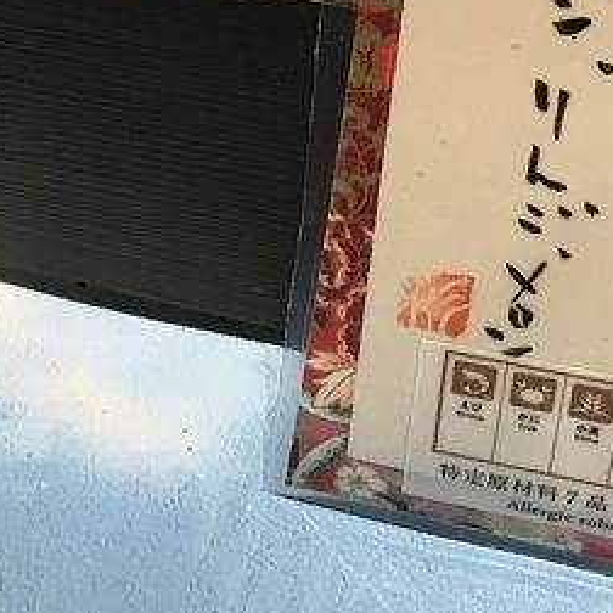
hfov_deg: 21.4
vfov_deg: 20.8
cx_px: 120
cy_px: -28
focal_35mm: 80
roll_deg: +1.0
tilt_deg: -39.5
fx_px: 1603
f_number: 1.8
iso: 25
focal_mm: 3.99
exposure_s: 1/33
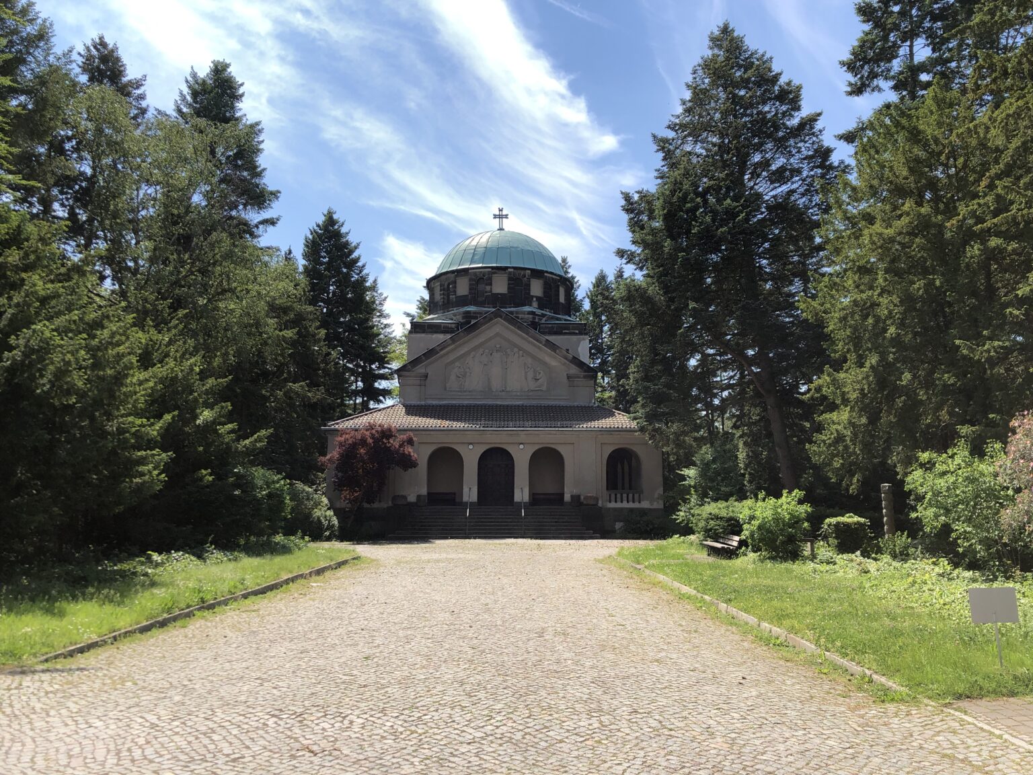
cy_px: 388
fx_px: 836
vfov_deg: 49.7
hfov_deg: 63.4
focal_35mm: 28
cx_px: 516
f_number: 1.8
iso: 20
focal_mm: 3.99
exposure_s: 1/1333
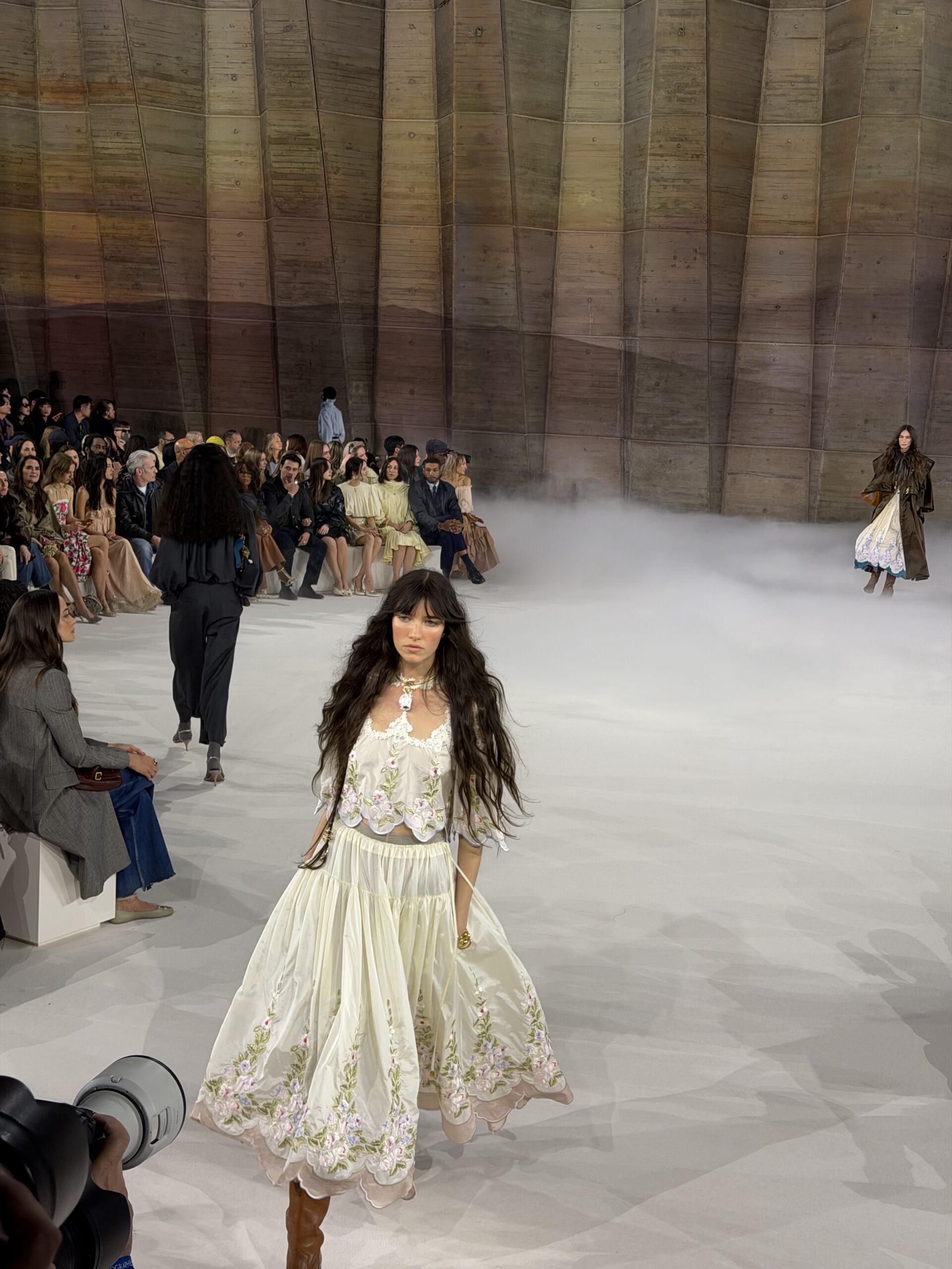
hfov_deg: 30.3
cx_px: 476
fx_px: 1760
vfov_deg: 39.7
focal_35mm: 48
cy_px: 634
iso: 64
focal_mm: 6.76
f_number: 1.78
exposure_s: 1/100
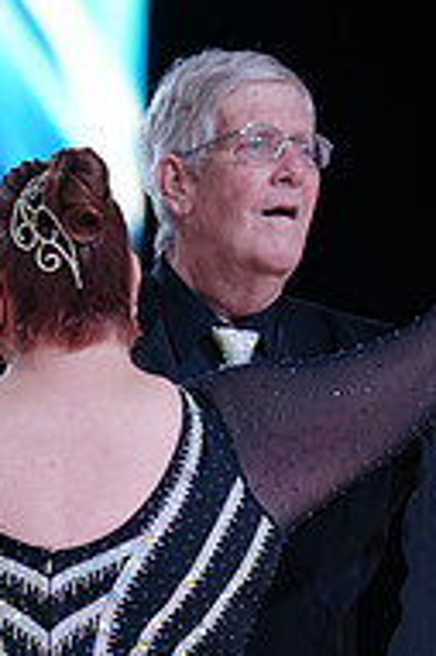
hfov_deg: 2.7
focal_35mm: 502
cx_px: 304
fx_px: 9136
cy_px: 845
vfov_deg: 4.1
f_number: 2.8
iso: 800
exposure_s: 1/500
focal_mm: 165
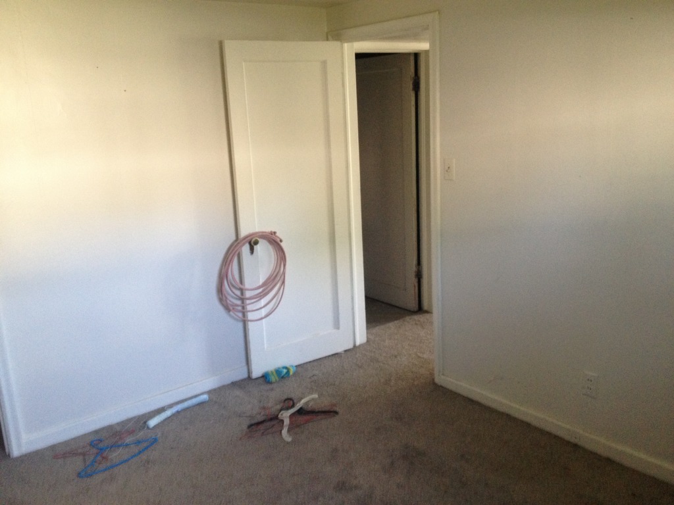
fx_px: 681
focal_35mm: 35
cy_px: 252
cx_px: 337
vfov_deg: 40.7
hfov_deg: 52.6
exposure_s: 1/20
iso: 200
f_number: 2.4
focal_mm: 4.28
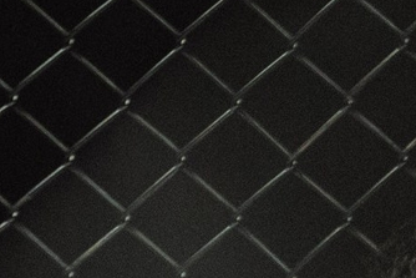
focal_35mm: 957
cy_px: 223
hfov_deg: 2.1
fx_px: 11063
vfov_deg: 1.4
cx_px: 1498
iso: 2000
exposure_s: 1/640
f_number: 4
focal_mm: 125
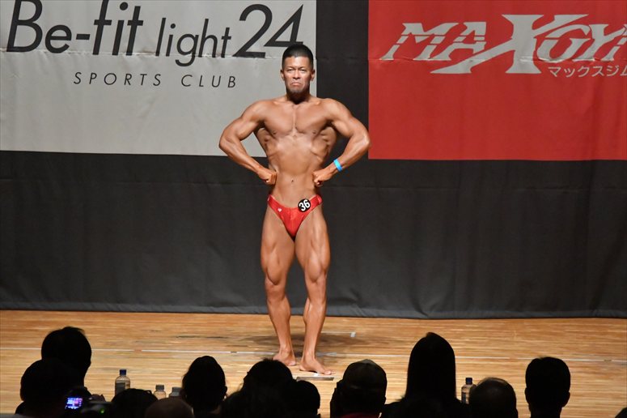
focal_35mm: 255
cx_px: 314
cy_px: 209
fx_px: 4439
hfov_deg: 8.1
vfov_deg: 5.4
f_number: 5.6
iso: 12800
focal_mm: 170
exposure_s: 1/400
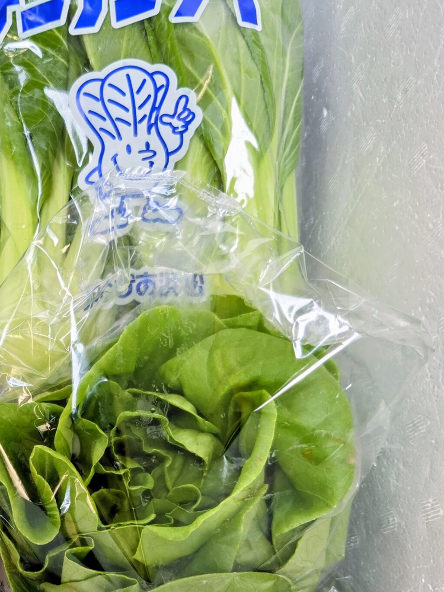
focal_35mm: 43
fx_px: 735
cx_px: 32
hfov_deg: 31.8
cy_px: 410
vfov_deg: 43.0
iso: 100
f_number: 1.8
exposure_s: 1/180
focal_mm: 5.4
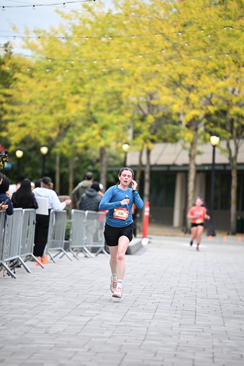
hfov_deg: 8.3
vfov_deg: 12.4
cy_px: 183
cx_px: 122
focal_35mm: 165
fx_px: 1676
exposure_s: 1/2000
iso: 640
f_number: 2.8
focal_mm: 165
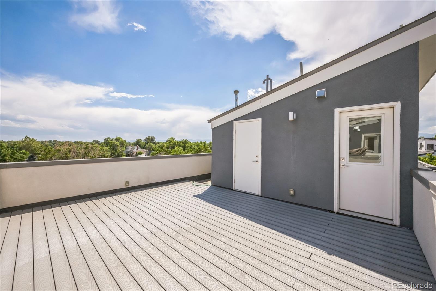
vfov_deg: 81.2
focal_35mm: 14
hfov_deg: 104.3
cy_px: 146
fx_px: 170
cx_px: 218
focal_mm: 14
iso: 400
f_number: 11
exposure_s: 1/800
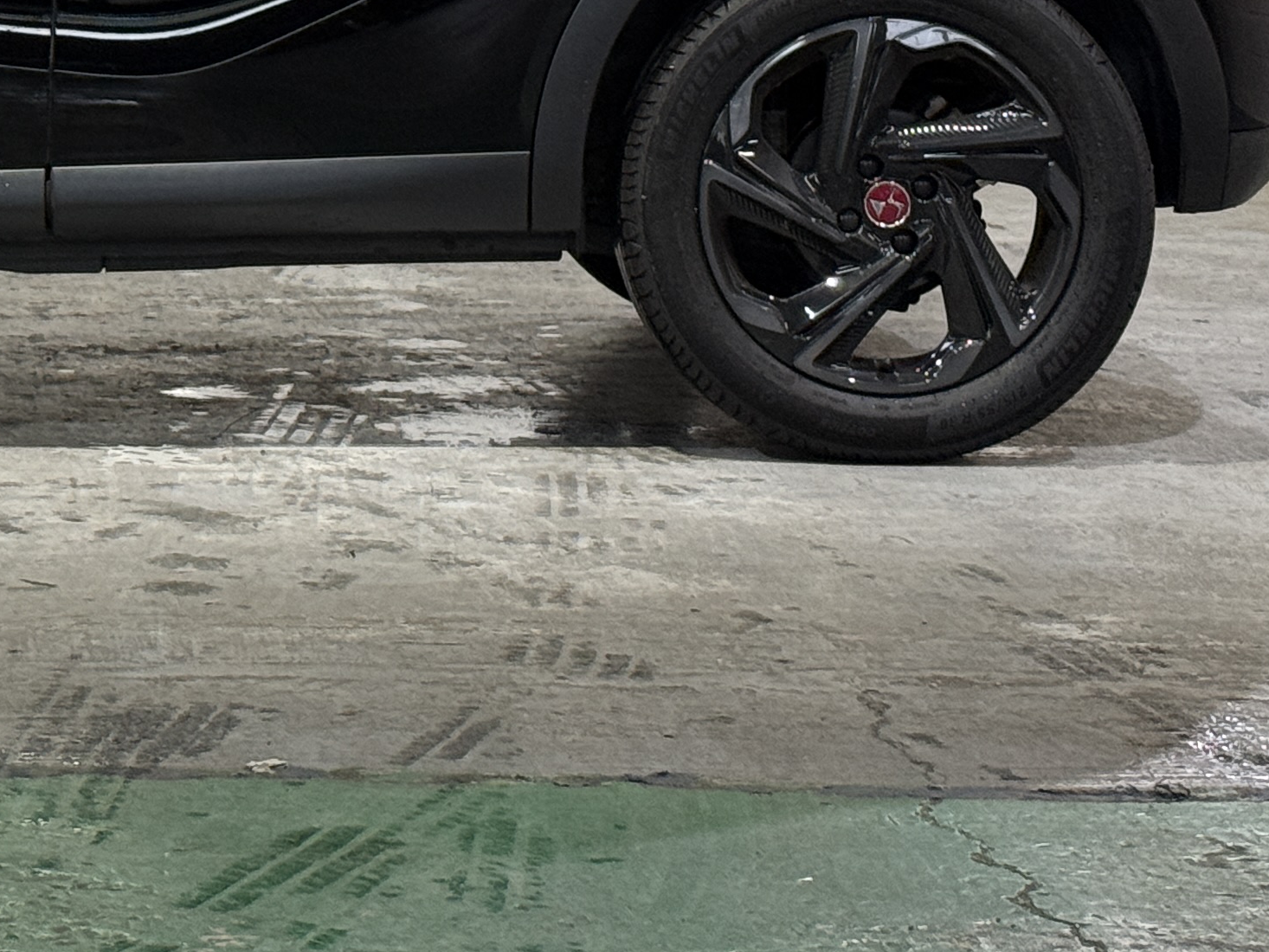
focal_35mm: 132
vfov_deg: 11.0
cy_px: -222
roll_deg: -0.1
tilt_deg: +0.1
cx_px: -79
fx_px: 4840
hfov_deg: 14.6
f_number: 1.78
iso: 125
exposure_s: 1/60
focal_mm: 6.76
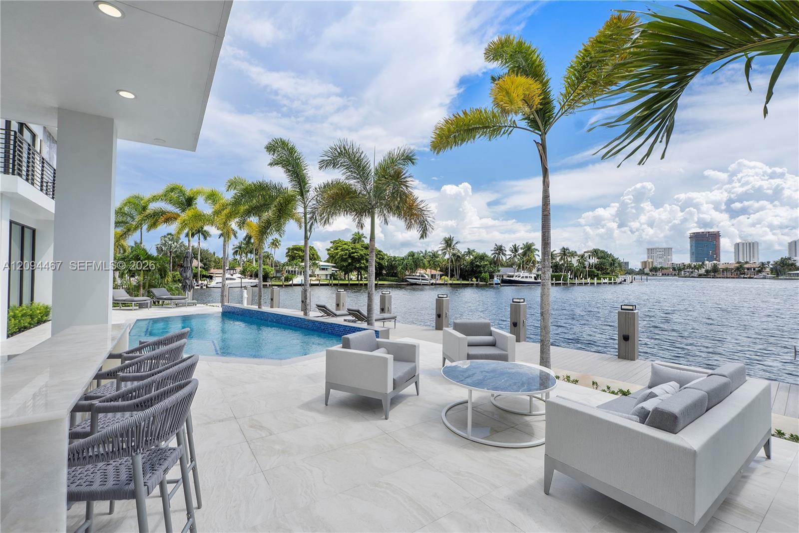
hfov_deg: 100.4
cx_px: 400
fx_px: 333
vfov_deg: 77.3
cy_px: 266
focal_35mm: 15
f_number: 11
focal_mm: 10
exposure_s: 1/320
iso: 100
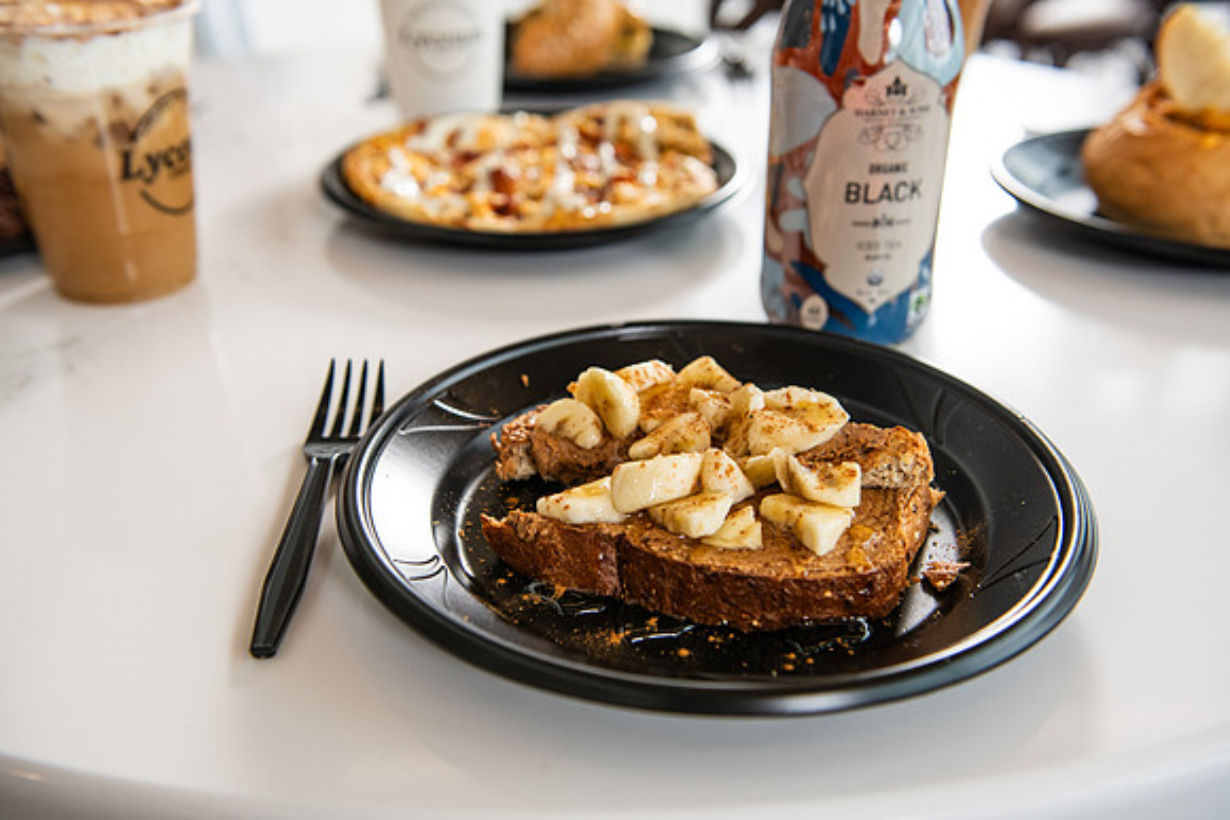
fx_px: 1299
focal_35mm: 38
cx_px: 615
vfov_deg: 35.1
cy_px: 410
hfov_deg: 50.7
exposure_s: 1/200
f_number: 4
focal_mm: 38
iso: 800
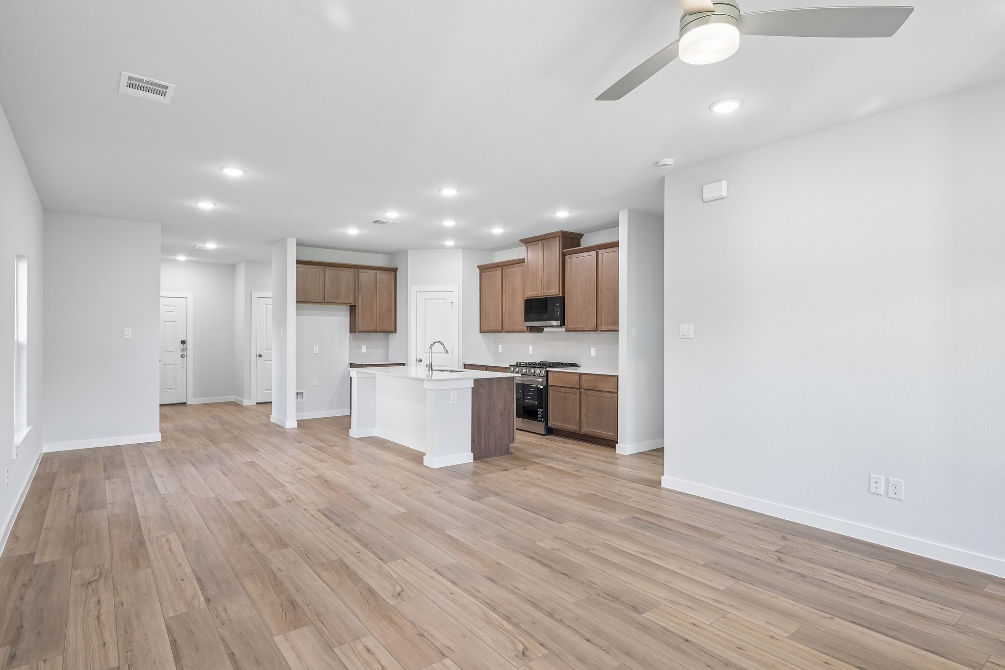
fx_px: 516
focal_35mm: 18
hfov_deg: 88.4
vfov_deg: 65.9
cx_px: 502
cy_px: 335
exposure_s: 1/25
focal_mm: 18.5
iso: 400
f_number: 8
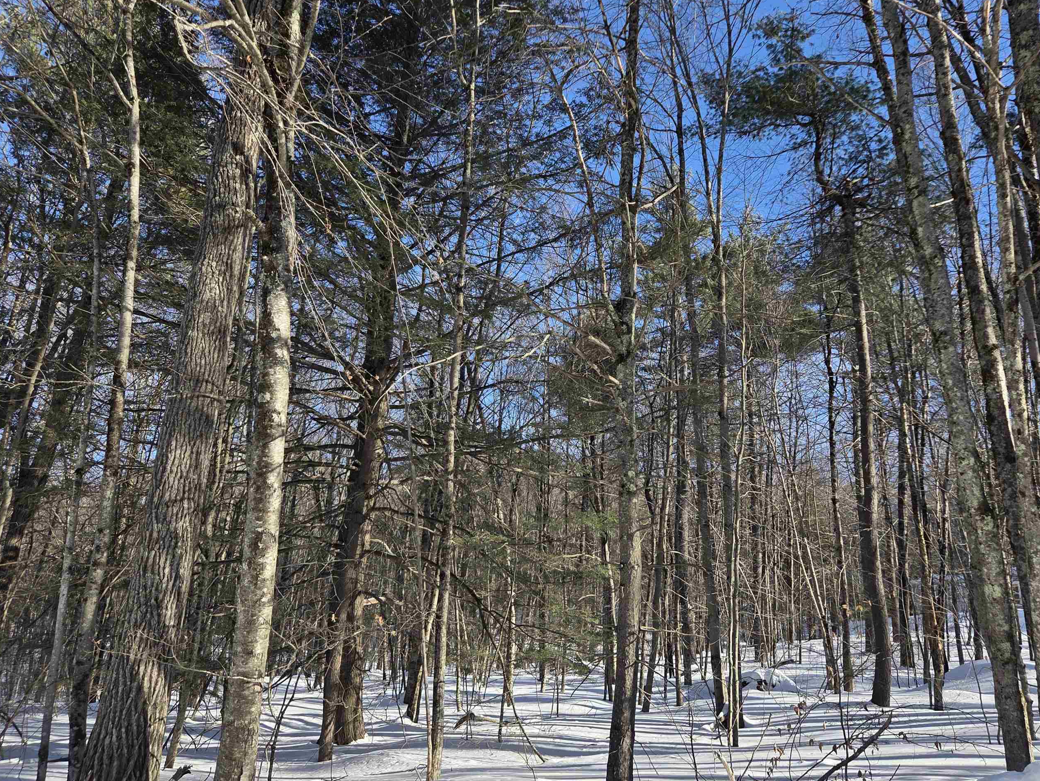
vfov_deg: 49.8
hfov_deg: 63.4
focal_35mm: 28
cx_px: 542
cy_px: 392
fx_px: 841
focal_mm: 5.4
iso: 80
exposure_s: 1/2289
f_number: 1.8
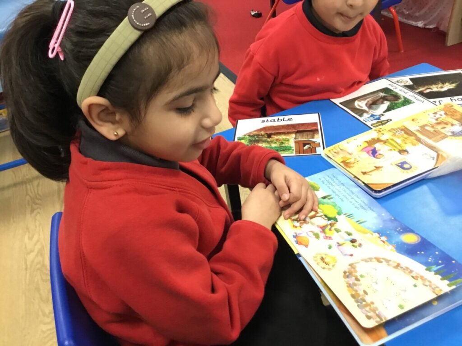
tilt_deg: -37.0
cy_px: 173
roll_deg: +10.7
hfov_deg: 58.4
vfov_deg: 45.4
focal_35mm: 31
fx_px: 414
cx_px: 231
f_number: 2.4
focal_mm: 3.3
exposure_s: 1/33
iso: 250
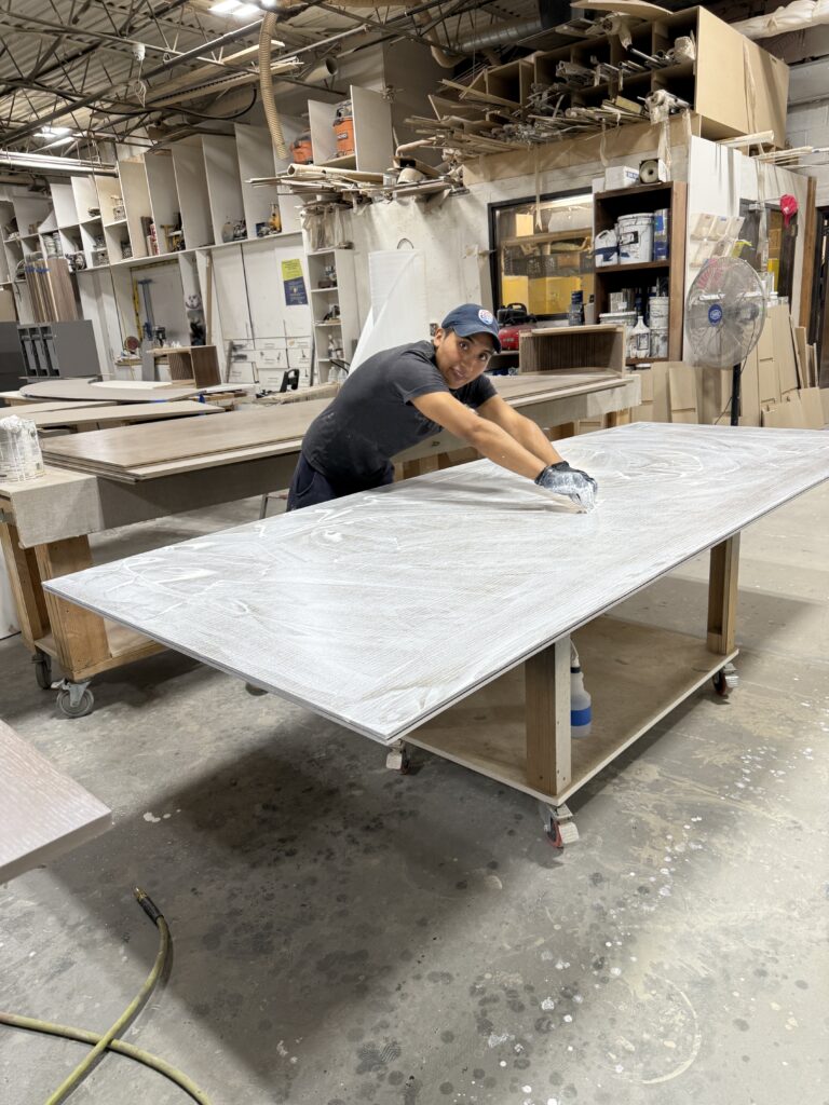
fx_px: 766
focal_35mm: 24
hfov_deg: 56.8
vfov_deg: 71.6
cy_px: 552
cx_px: 414
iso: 100
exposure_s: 1/120
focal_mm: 6.76
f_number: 1.78
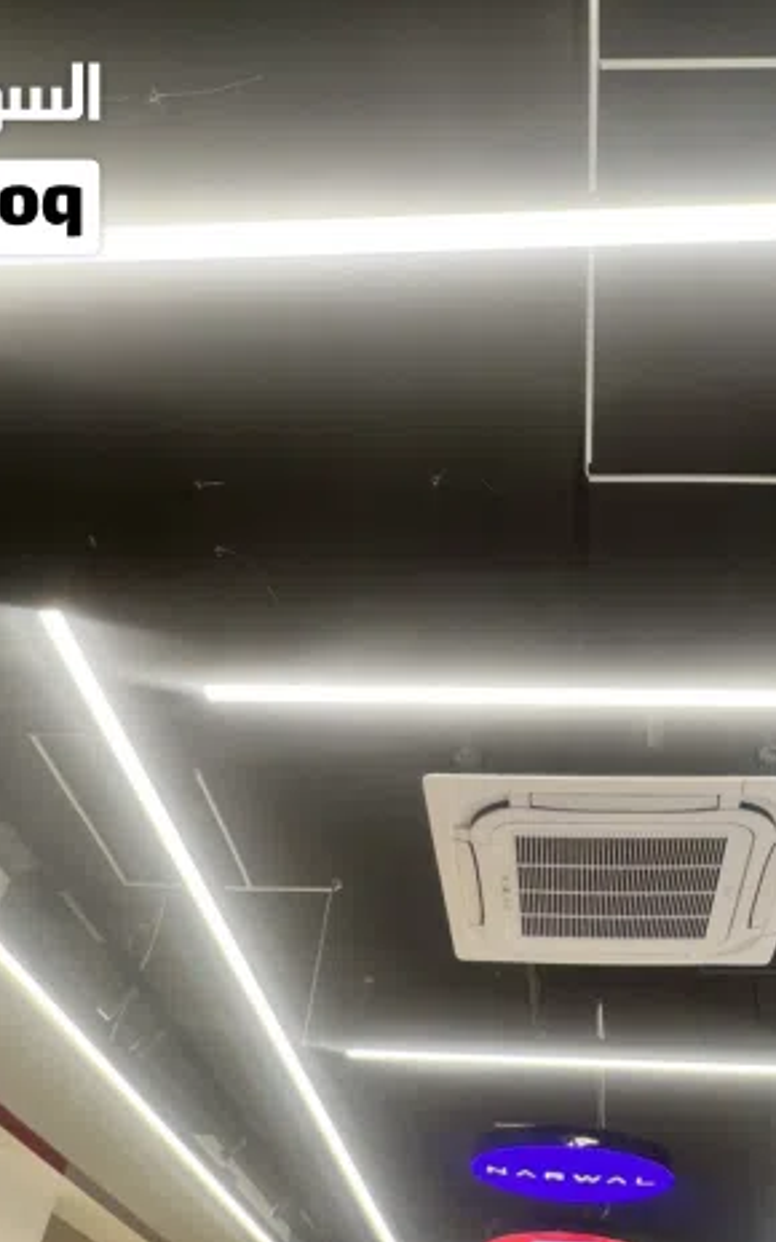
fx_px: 643
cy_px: 640
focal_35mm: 19
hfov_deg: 61.0
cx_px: 503
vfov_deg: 88.0
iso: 50
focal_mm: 1.57
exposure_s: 1/100
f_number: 1.8
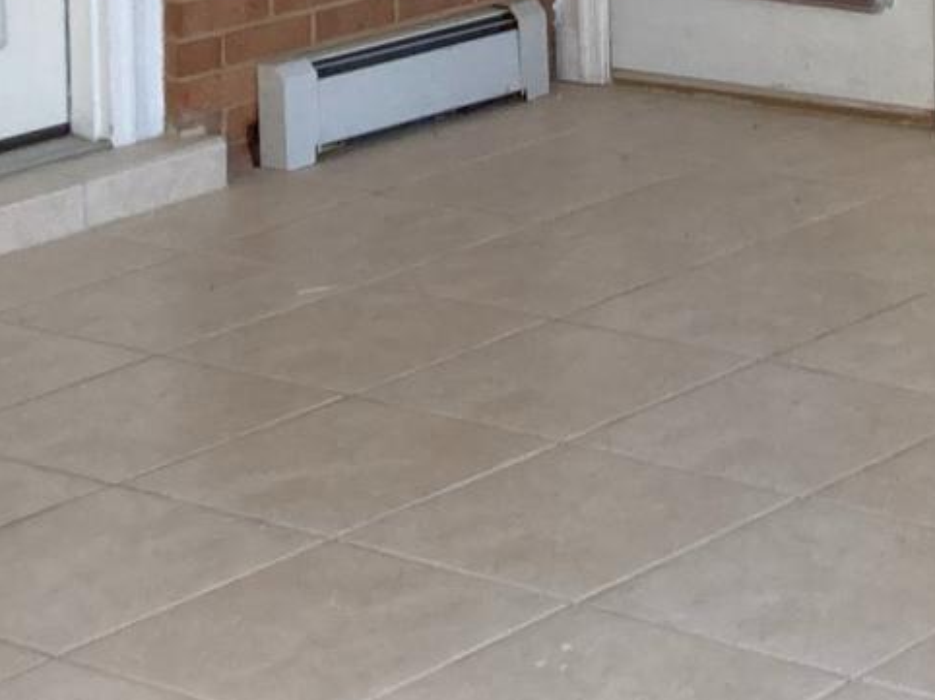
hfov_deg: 16.0
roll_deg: +1.1
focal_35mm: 119
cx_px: 1082
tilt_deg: +1.5
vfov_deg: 11.2
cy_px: -714
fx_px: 3213
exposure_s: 1/115
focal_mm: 3.99
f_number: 1.8
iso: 80
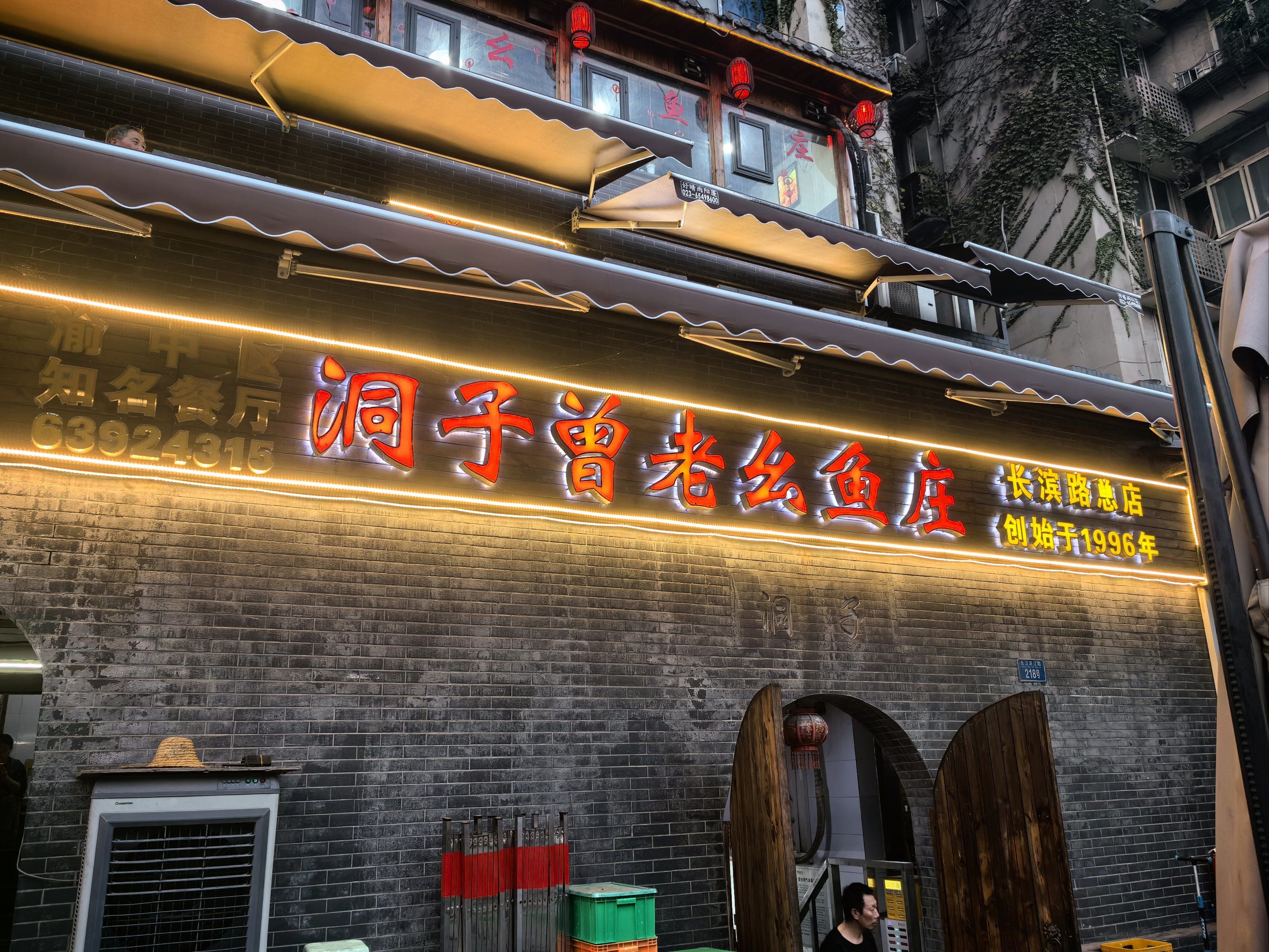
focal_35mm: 27
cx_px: 634
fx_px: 990
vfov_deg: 51.4
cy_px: 476
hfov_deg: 65.3
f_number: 2
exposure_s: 1/100
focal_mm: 5.75
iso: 50
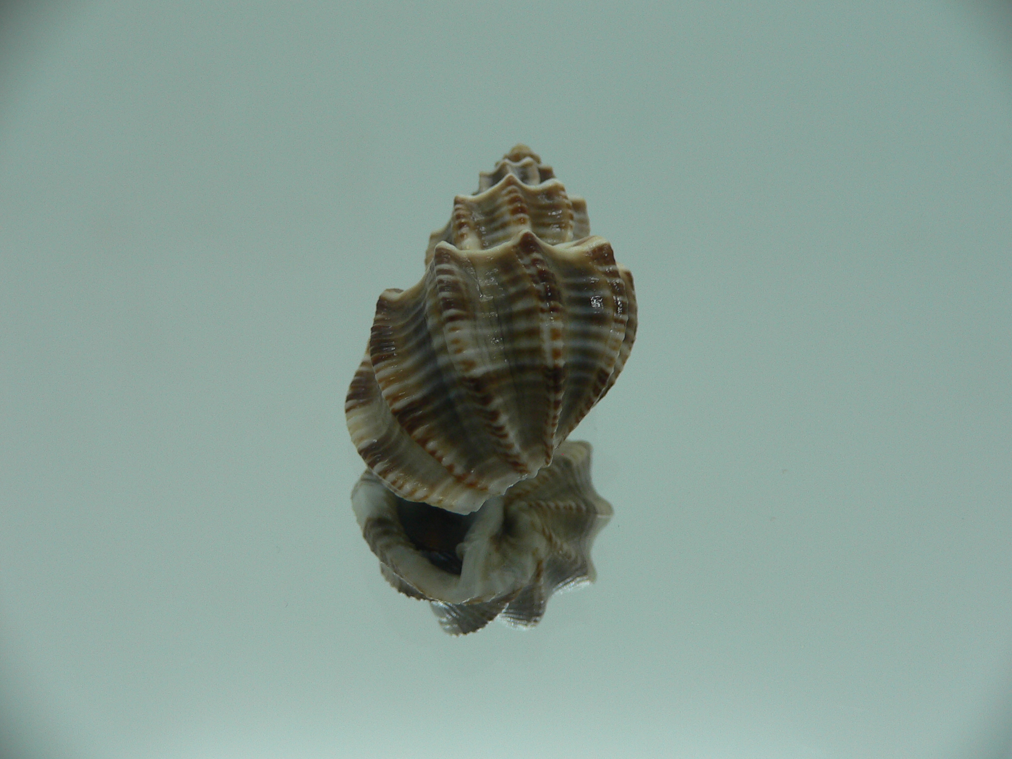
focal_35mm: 35
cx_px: 506
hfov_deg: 52.6
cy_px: 380
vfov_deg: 40.7
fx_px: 1023
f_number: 2.8
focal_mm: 4.6
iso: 80
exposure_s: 1/60
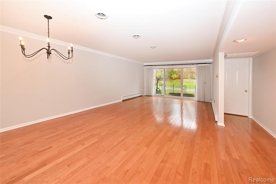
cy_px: 92
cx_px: 138
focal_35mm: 14
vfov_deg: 81.2
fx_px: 107
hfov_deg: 104.3
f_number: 8
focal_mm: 14
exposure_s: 1/60
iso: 1400
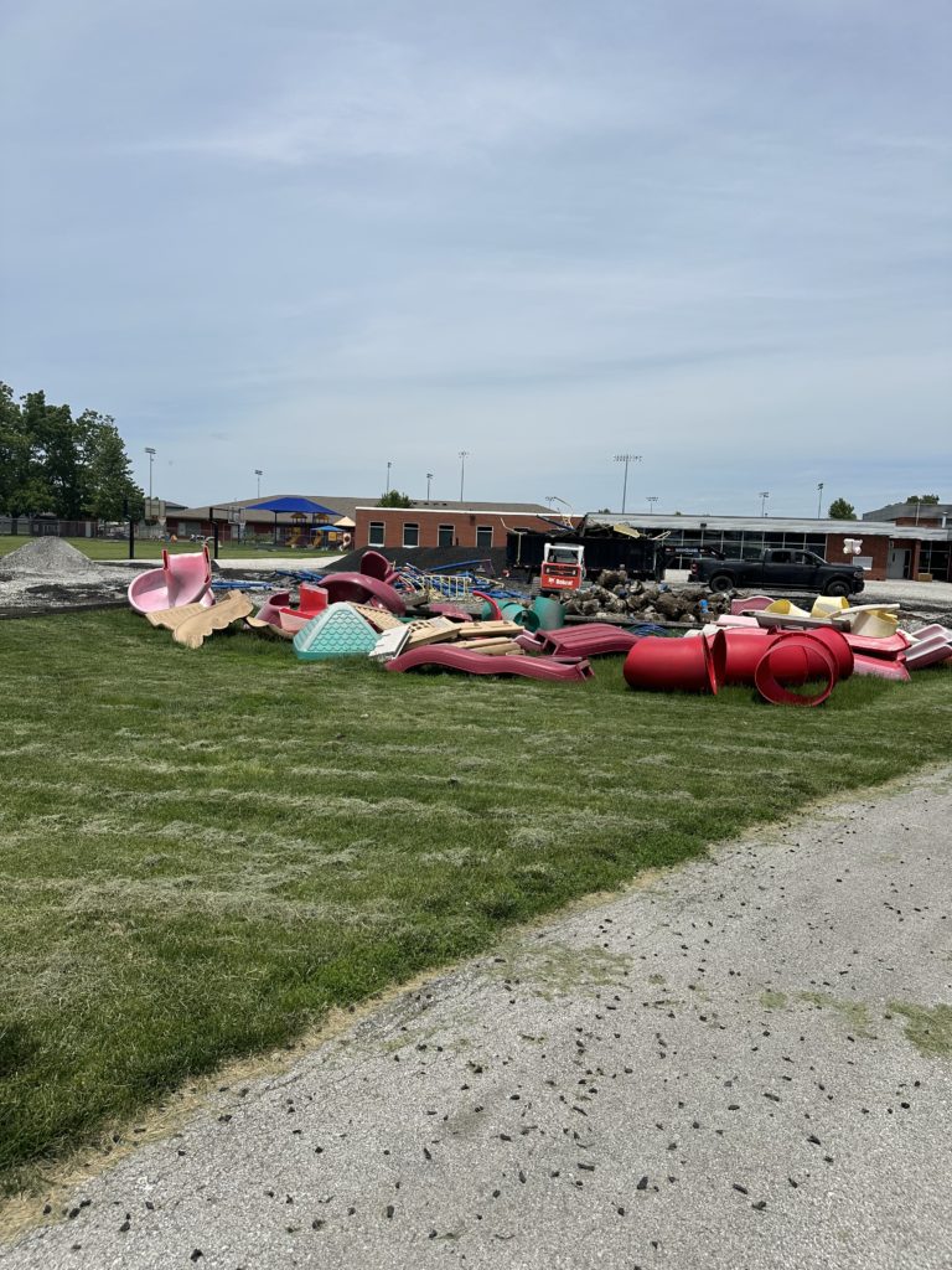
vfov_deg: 71.6
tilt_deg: -7.4
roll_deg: -0.9
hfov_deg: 56.8
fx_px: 880
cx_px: 476
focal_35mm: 24
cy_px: 635
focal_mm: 6.86
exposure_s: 1/8929
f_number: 1.78
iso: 80
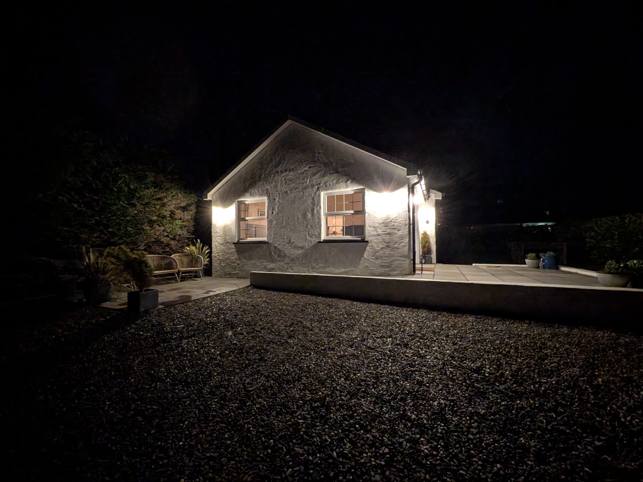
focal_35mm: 13
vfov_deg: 89.9
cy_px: 241
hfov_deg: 106.2
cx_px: 322
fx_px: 241
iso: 644
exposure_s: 1/14.9
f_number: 2.2
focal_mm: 1.54
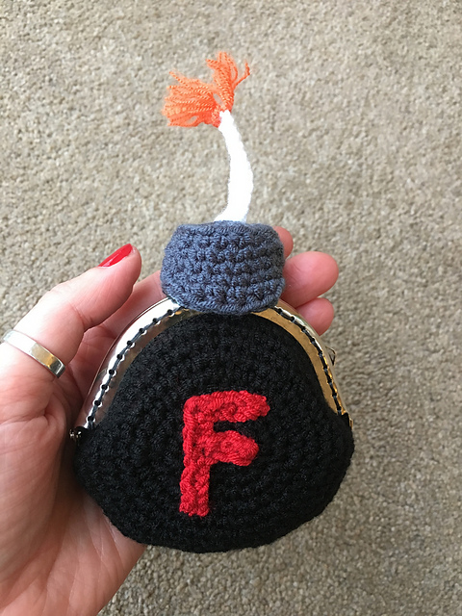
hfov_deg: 48.2
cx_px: 231
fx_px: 516
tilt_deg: -71.5
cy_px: 308
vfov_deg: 61.7
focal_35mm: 29
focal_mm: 4.15
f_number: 2.2
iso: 200
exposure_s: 1/20
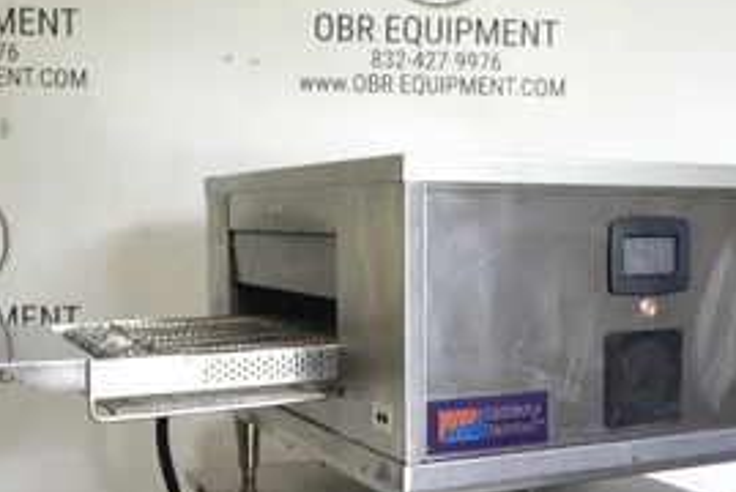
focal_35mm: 55
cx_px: 479
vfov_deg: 24.7
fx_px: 1126
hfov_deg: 35.9
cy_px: 286
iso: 64
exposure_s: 1/6
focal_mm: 13.84
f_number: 3.5
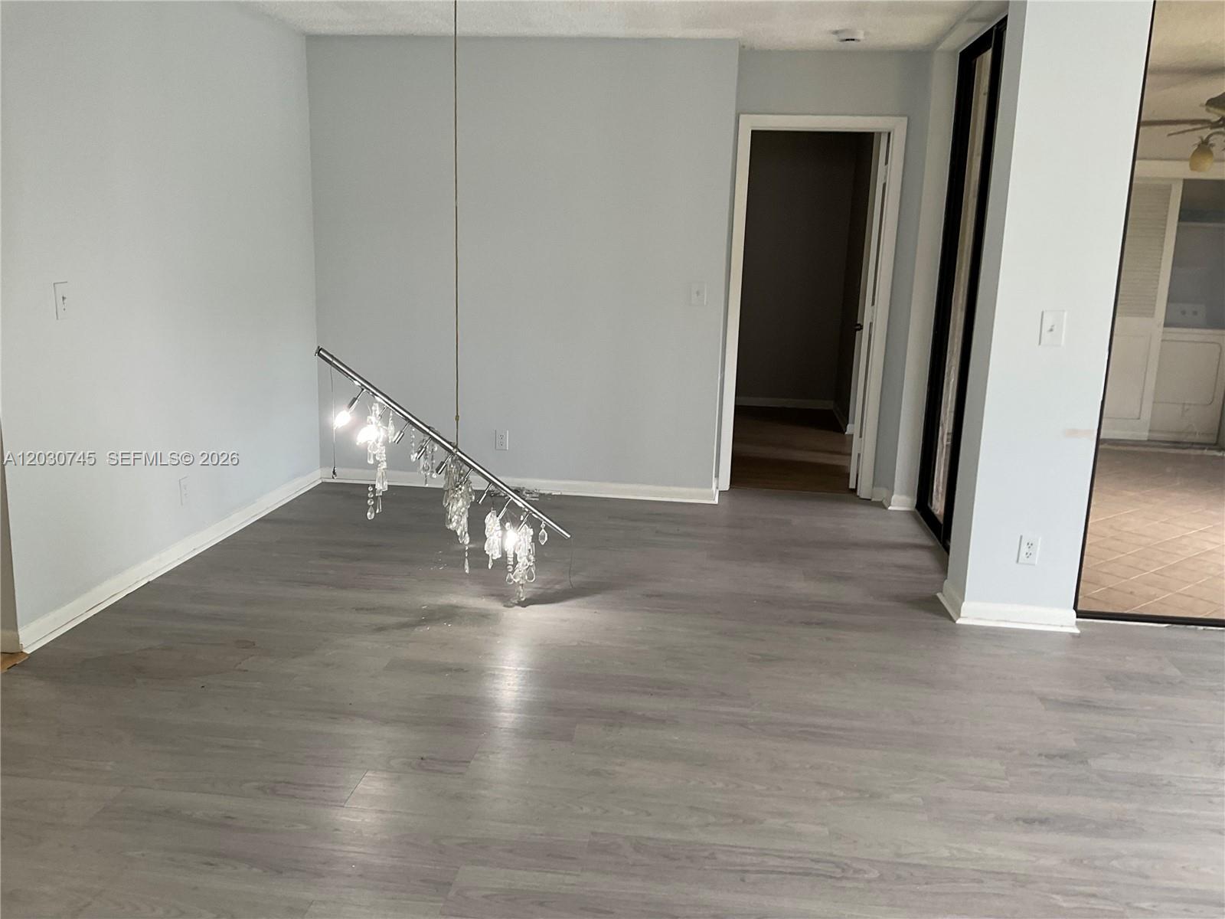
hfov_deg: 61.7
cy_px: 460
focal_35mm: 29
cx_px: 612
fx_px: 1026
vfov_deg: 48.2
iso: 40
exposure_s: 1/60
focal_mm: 3
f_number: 1.8
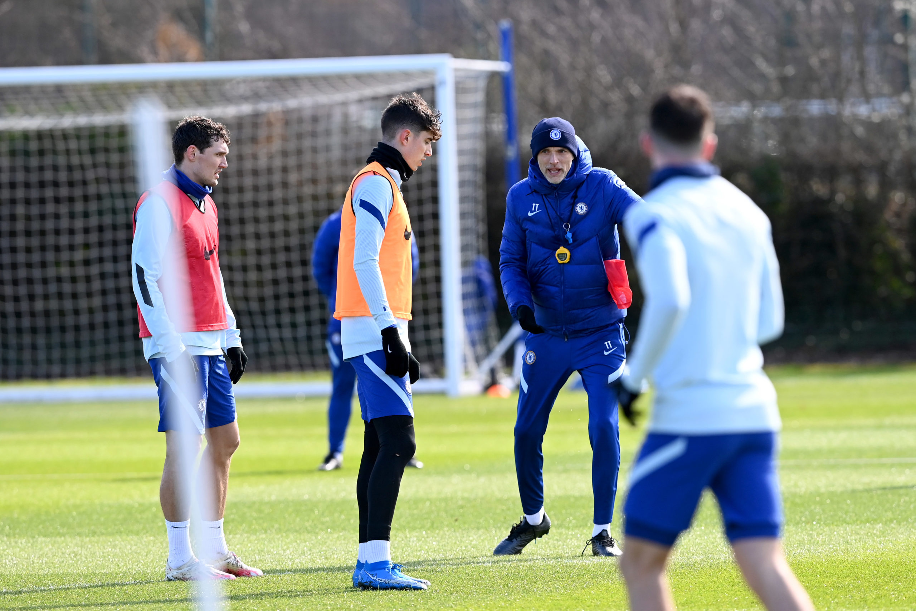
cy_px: 306
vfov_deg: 3.4
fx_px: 10178
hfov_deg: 5.2
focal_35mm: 400
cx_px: 458
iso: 800
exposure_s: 1/1600
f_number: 4.5
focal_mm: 400
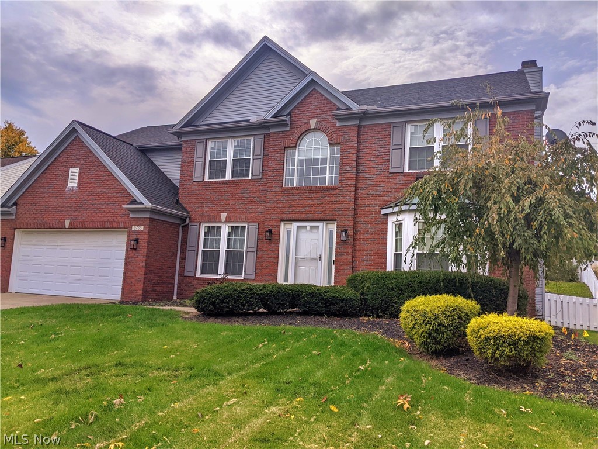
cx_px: 299
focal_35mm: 27
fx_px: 466
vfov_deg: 51.4
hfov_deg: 65.3
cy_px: 224
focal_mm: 4.44
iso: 42
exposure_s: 1/10000
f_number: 1.8
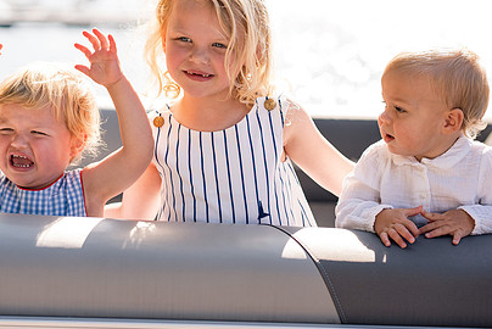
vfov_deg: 11.3
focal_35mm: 122
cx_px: 236
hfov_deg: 16.8
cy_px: 150
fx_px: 1668
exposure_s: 1/1250
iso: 320
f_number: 3.2
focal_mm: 85
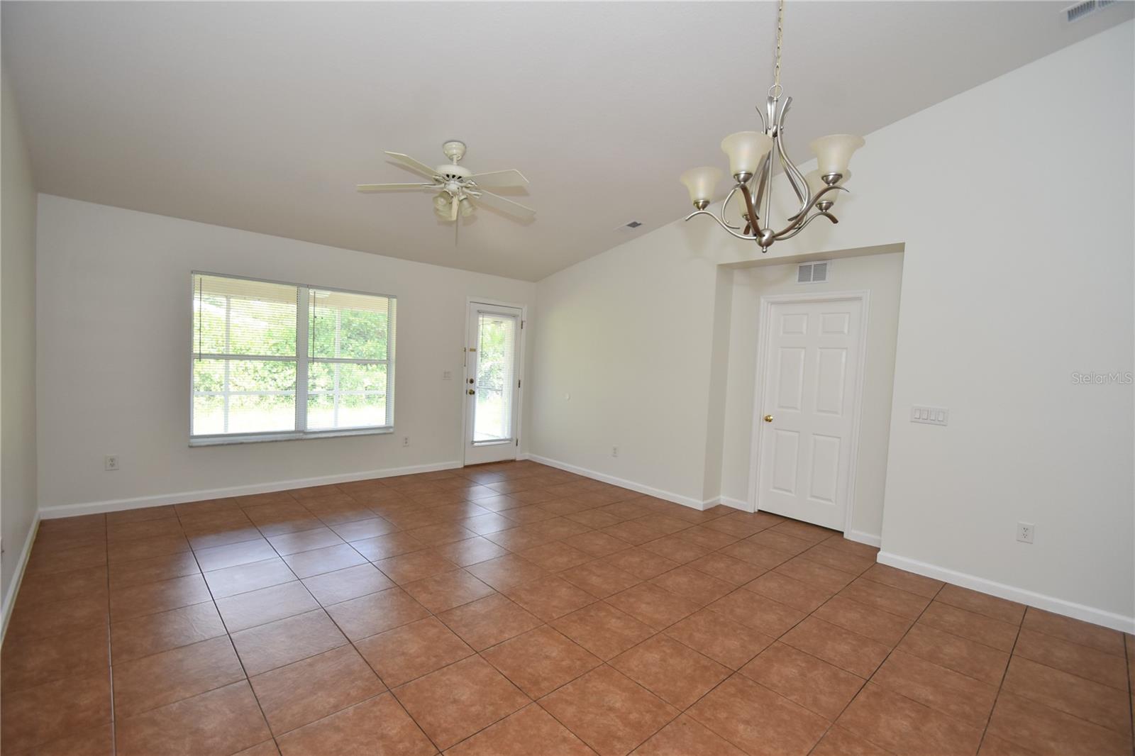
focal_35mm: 15
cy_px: 378
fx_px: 473
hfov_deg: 100.4
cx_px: 568
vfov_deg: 77.3
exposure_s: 1/60
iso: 360
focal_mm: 10
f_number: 4
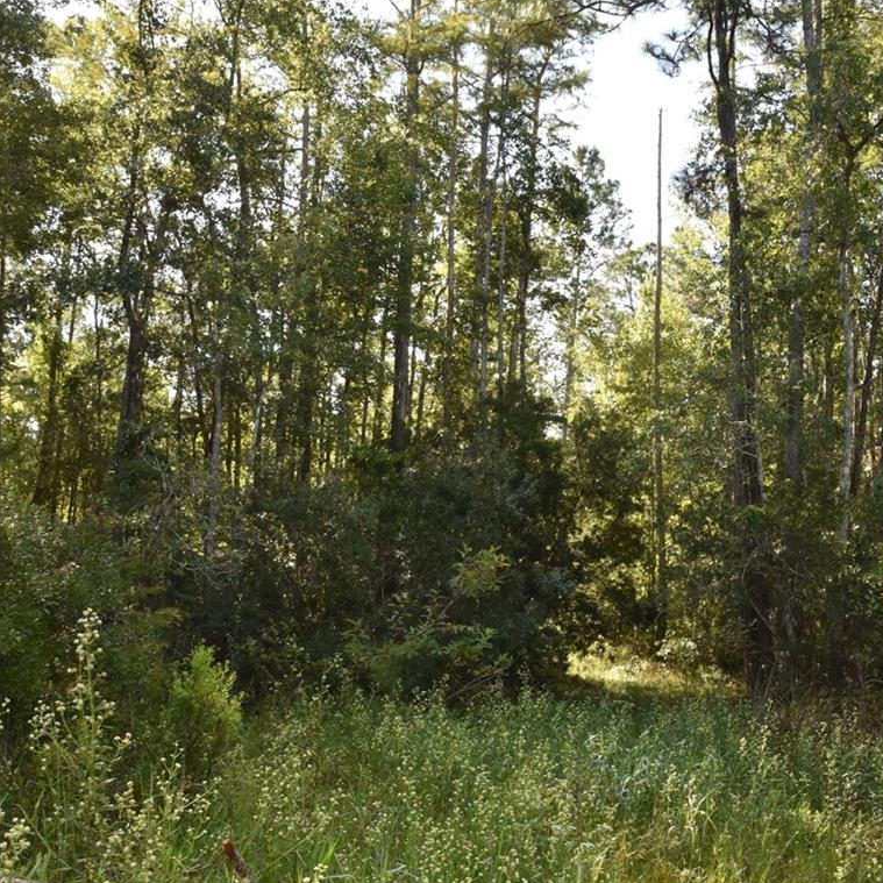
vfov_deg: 39.0
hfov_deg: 38.7
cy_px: 521
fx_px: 1241
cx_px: 594
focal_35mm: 43
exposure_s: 1/200
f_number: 10
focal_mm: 24
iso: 1250
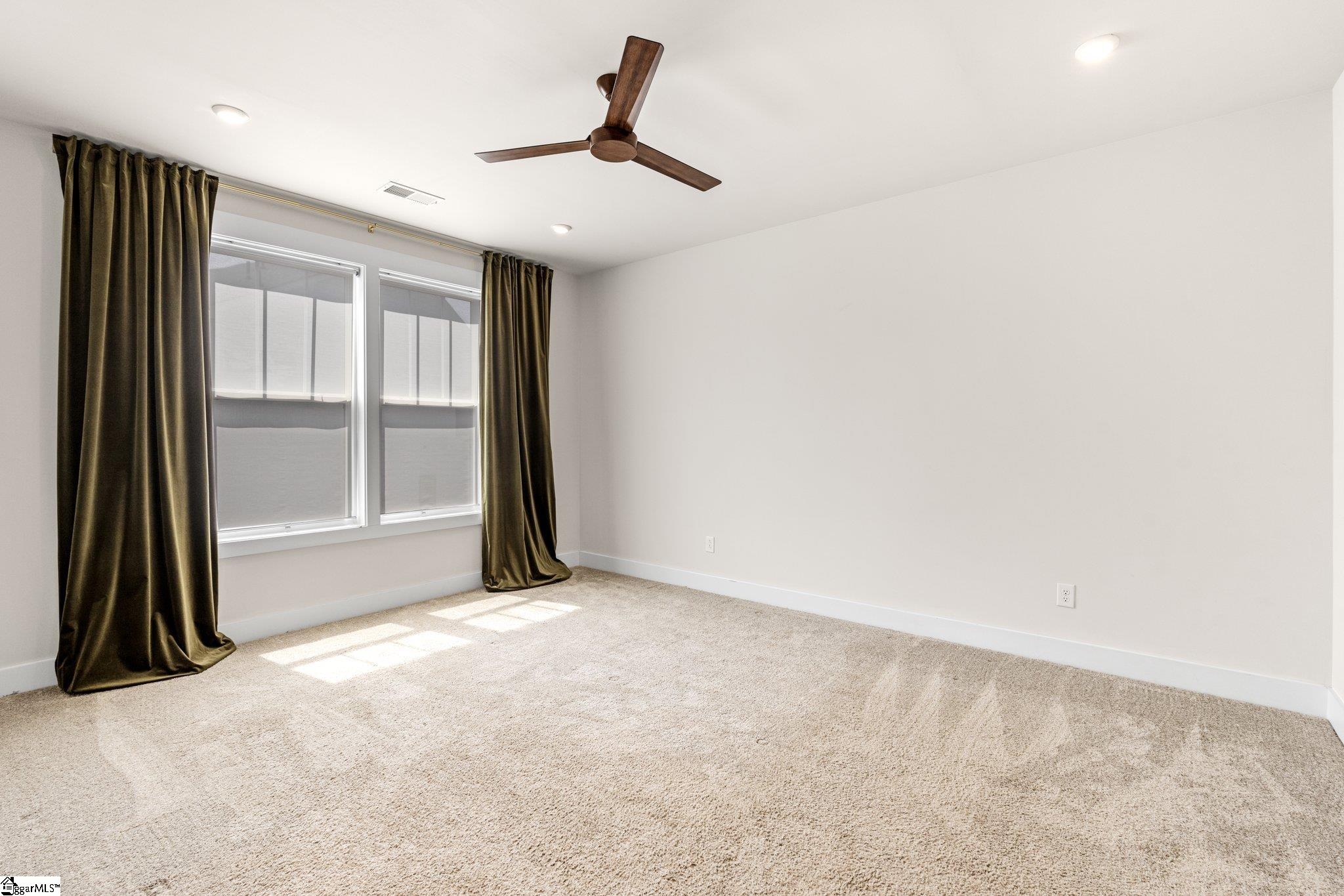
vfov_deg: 73.7
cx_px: 672
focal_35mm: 16
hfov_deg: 96.7
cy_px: 448
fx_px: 597
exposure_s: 1/13
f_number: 9
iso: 200
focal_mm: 16
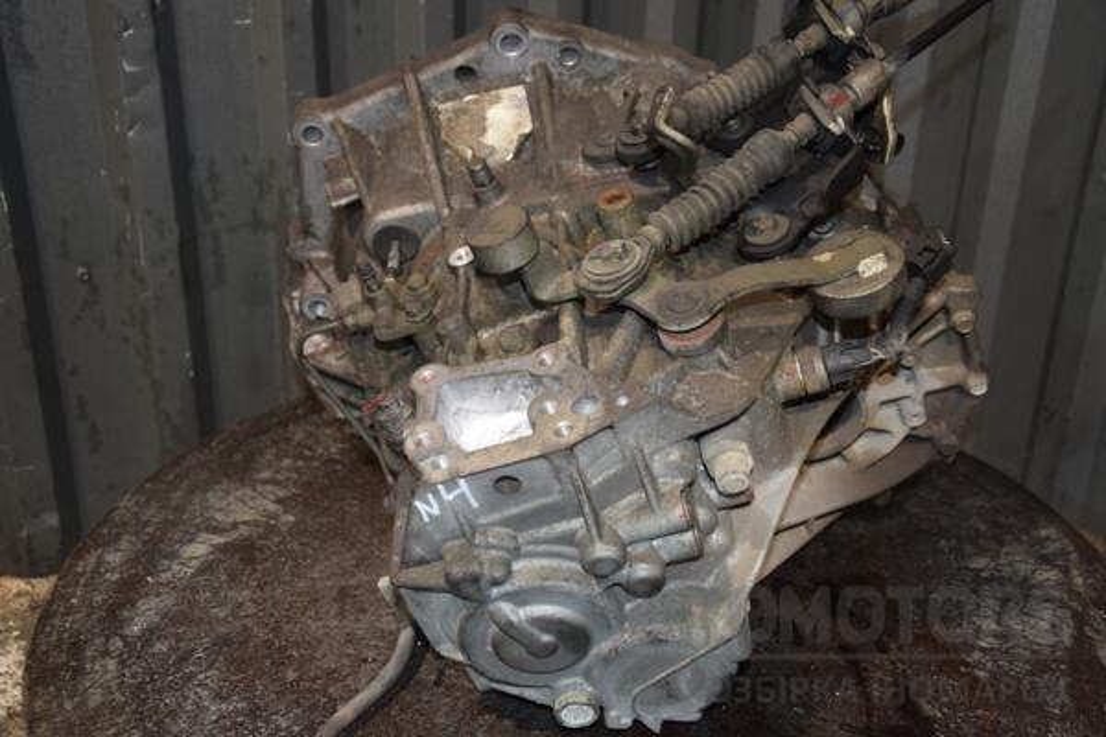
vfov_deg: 31.9
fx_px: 1290
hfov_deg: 46.4
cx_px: 553
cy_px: 368
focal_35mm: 42
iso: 800
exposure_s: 1/60
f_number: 5
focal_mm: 28
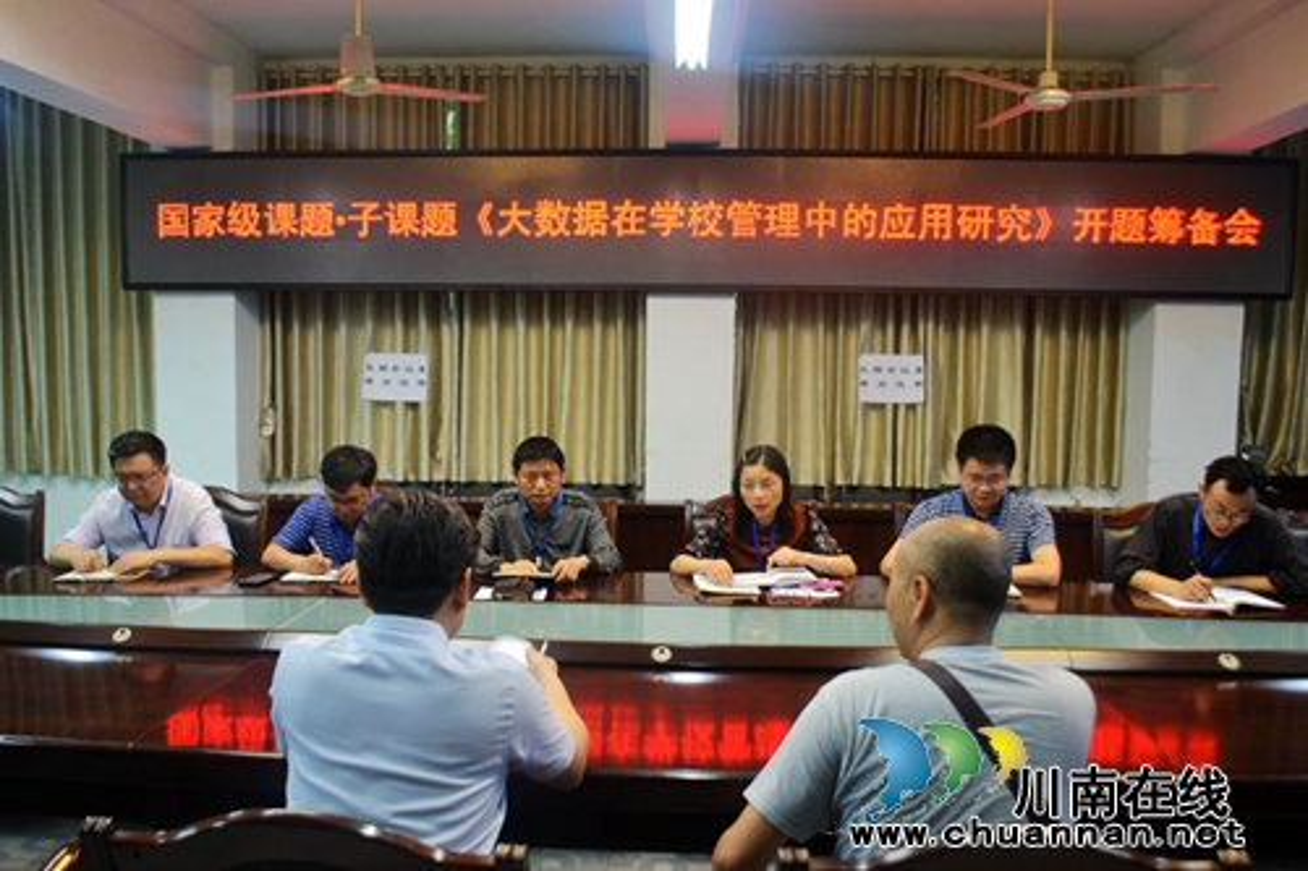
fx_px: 1090
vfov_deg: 43.6
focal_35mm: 30
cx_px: 654
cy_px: 436
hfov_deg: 61.9
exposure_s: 1/15
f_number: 3.8
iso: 400
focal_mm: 20
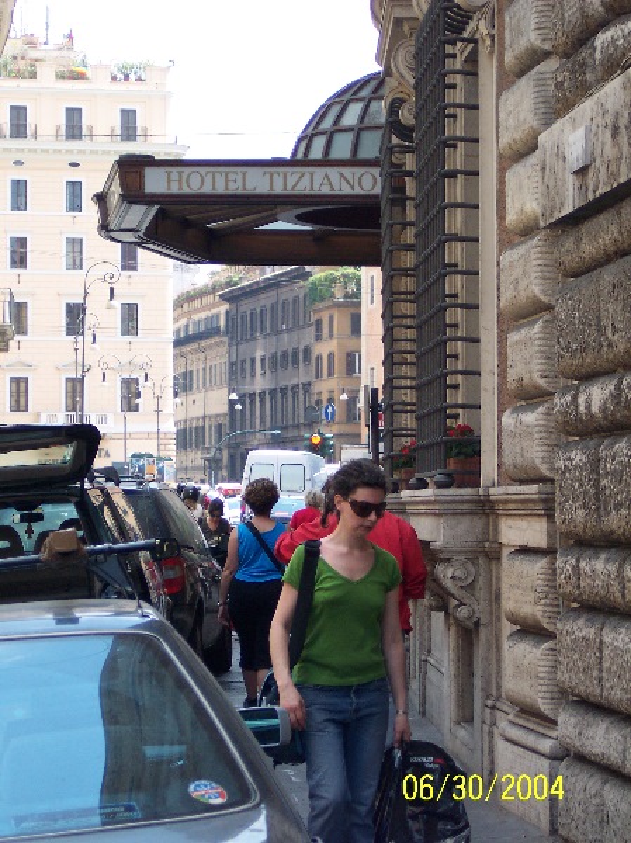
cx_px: 316
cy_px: 422
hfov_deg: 13.0
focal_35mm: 114
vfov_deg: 17.3
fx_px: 2775
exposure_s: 1/180
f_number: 4.8
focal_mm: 24
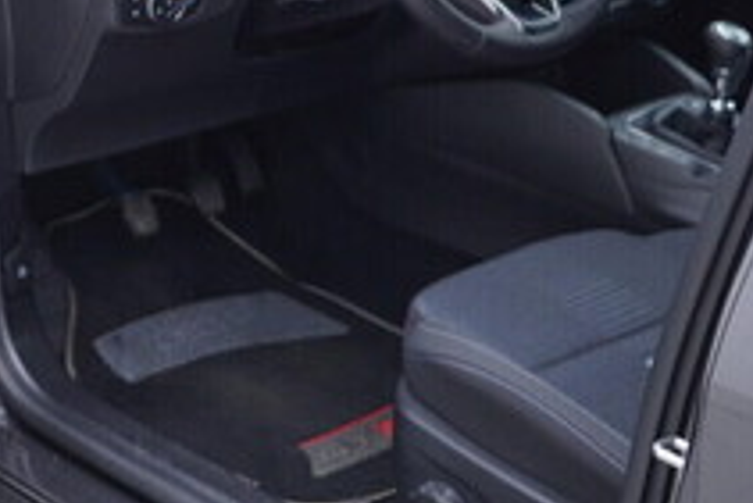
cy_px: 20
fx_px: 1967
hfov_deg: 20.6
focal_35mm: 94
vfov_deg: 14.4
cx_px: -79
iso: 125
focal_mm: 24
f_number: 2.8
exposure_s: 1/40
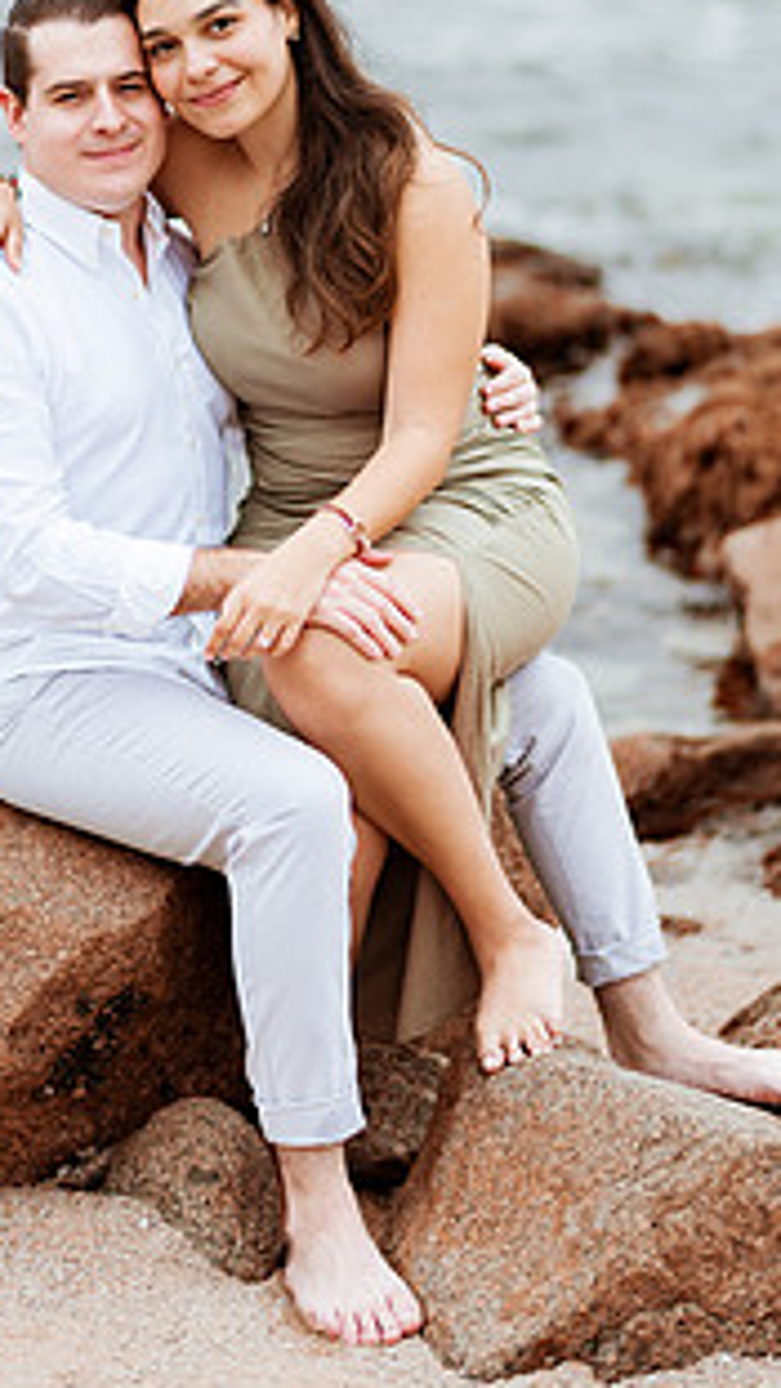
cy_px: 411
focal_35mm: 88
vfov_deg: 24.0
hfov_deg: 13.7
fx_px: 3239
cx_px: 245
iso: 125
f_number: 1.4
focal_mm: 58
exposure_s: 1/1000
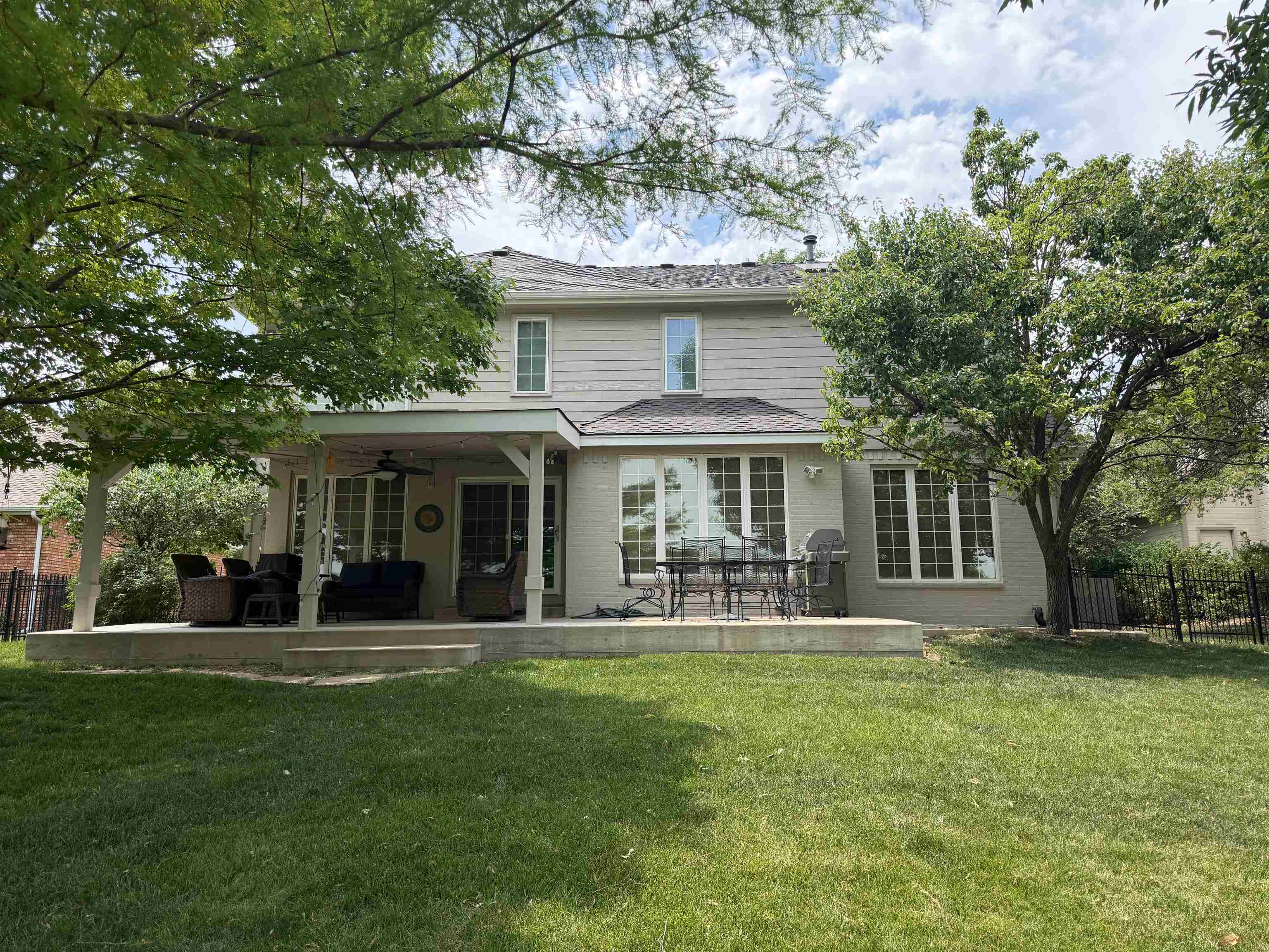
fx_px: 880
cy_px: 476
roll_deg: +0.5
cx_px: 634
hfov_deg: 71.6
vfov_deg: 56.8
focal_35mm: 24
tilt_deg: +10.9
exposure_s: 1/2370
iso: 100
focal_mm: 6.76
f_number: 1.78
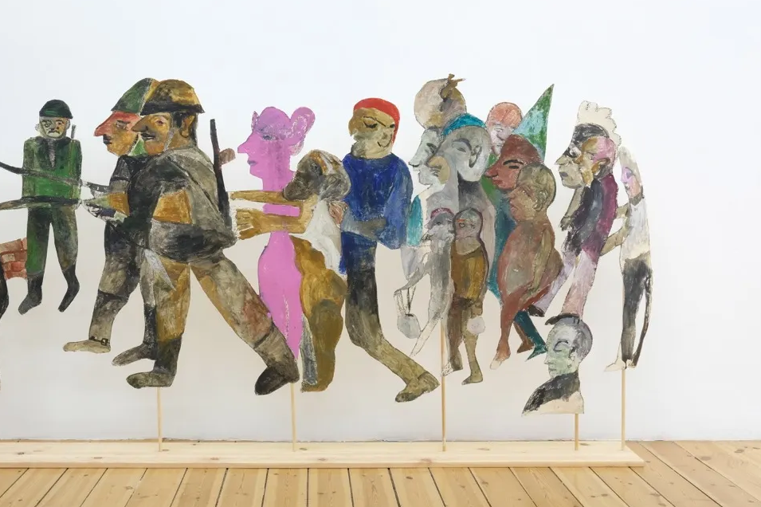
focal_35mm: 44
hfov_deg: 44.2
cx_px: 295
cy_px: 211
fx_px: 930
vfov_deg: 30.4
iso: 500
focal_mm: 23
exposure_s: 1/3
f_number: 16
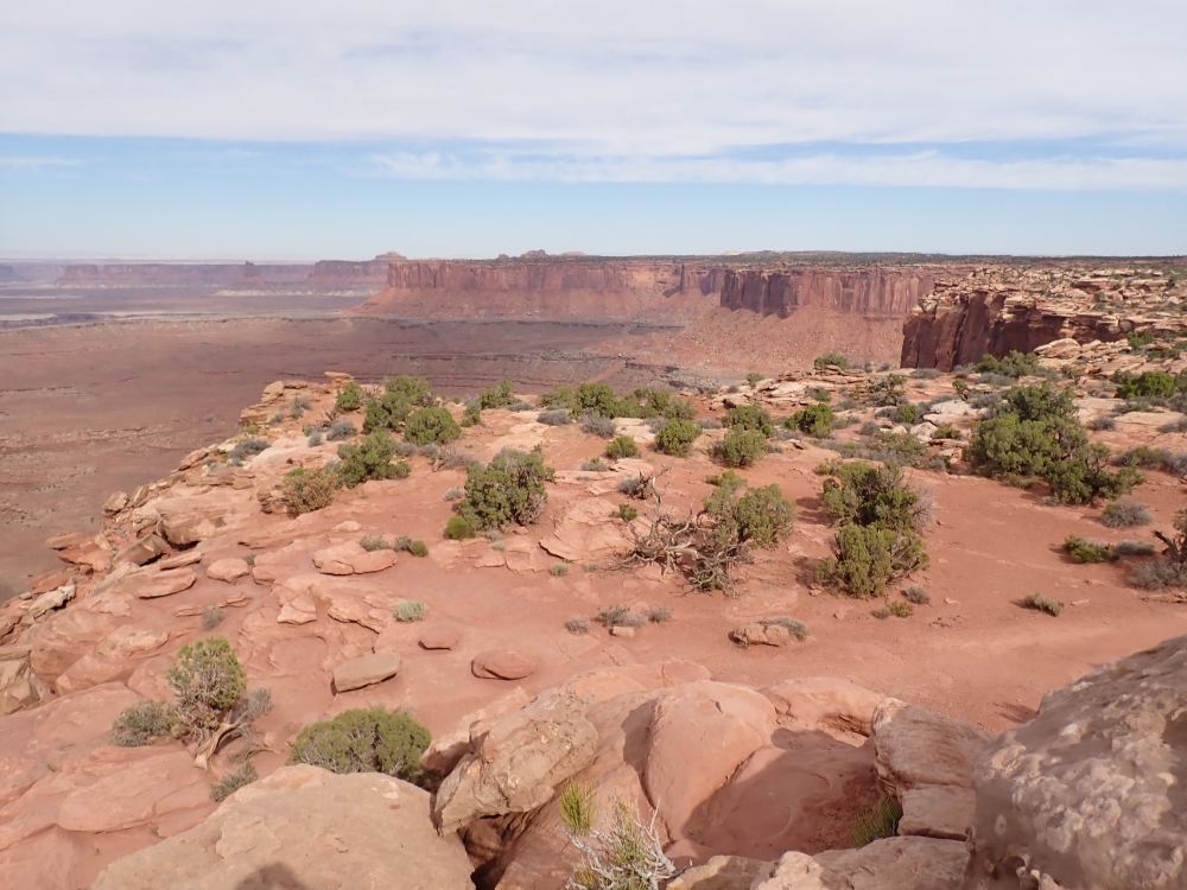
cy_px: 445
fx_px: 857
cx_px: 594
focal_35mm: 25
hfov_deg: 69.4
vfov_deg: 54.9
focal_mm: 4.5
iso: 100
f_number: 8
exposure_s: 1/250
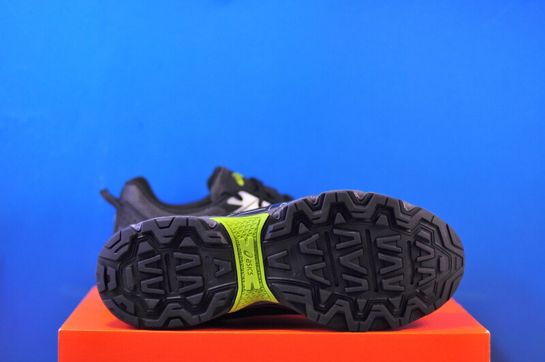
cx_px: 272
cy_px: 181
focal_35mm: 75
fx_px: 1134
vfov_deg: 18.1
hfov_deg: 27.0
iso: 250
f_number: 2
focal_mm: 50
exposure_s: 1/320
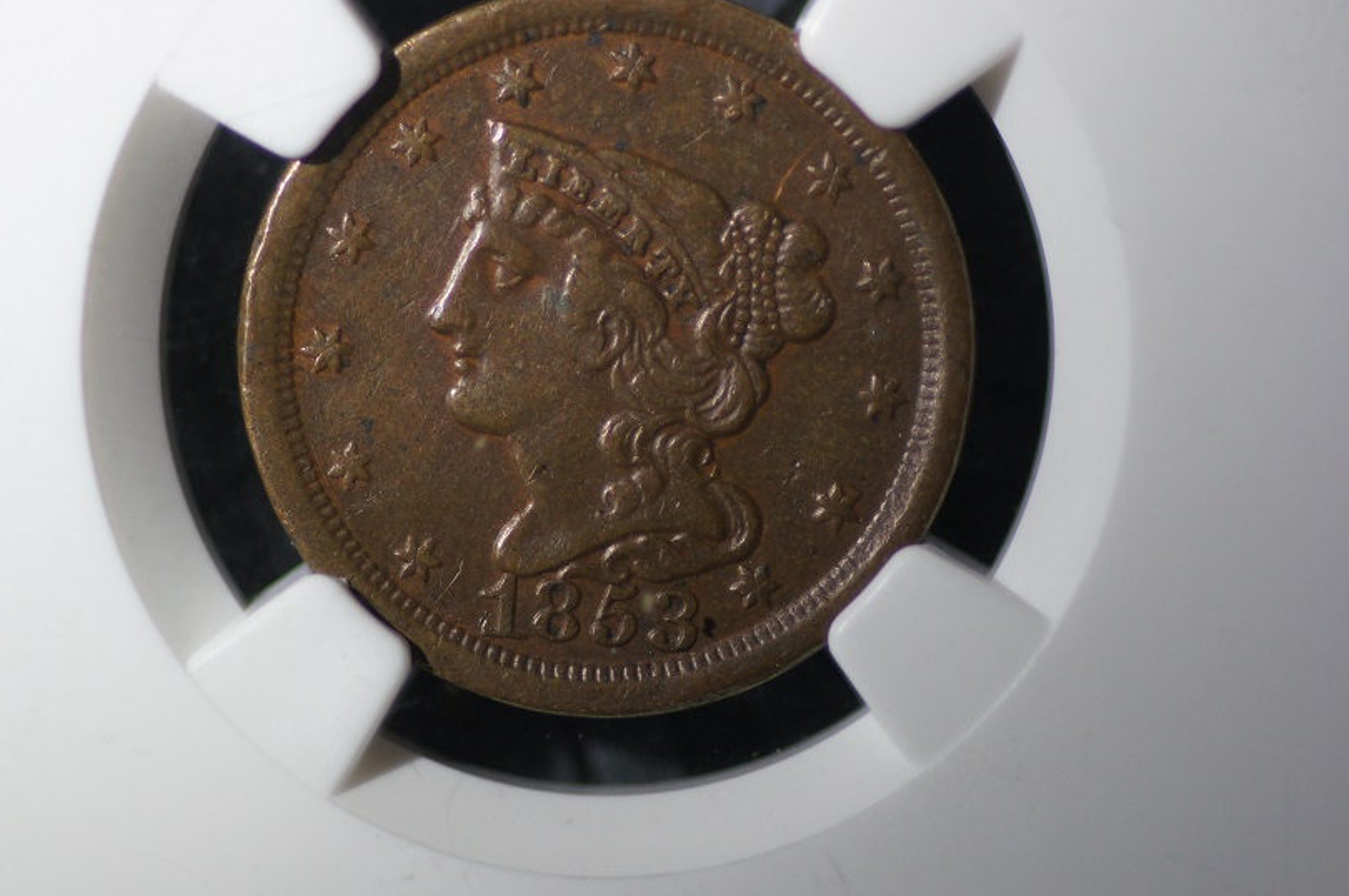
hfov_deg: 11.3
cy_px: 382
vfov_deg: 7.5
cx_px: 635
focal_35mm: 182
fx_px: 6812
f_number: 2.8
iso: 500
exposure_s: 1/160
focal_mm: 100
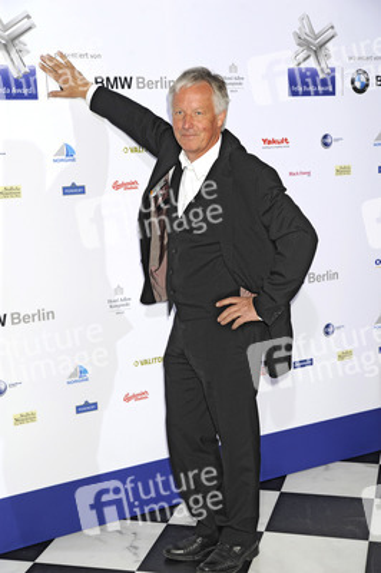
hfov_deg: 24.6
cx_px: 190
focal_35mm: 55
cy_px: 286
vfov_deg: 36.3
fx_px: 875
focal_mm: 55
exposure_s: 1/160
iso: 640
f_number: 5.6
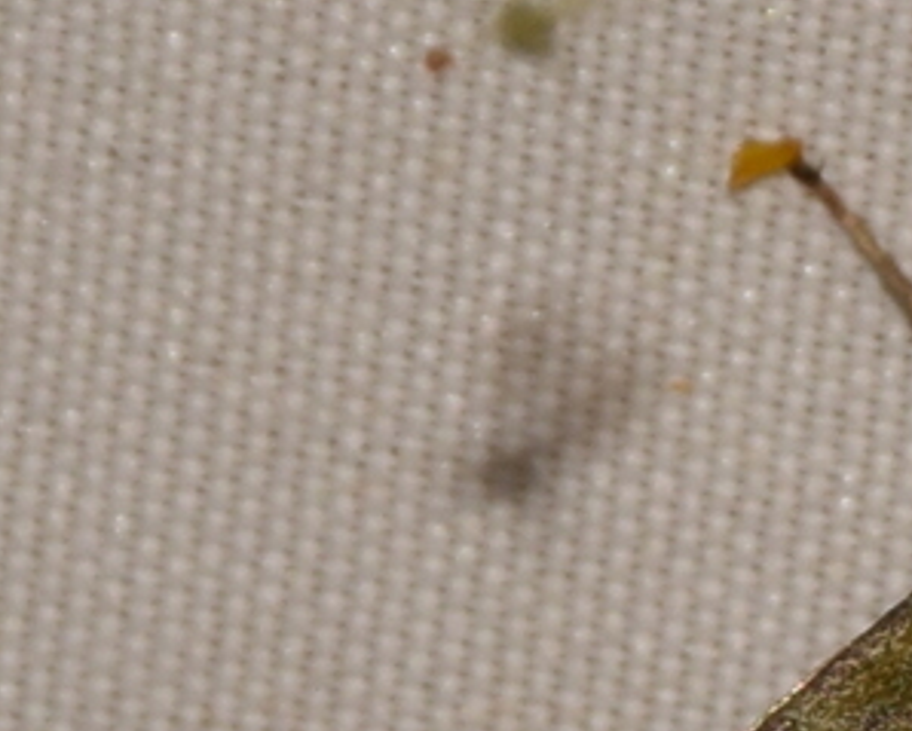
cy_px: 960
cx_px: 1282
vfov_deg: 2.4
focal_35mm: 634
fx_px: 17130
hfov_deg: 3.0
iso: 125
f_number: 14
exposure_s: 1/160
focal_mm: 140
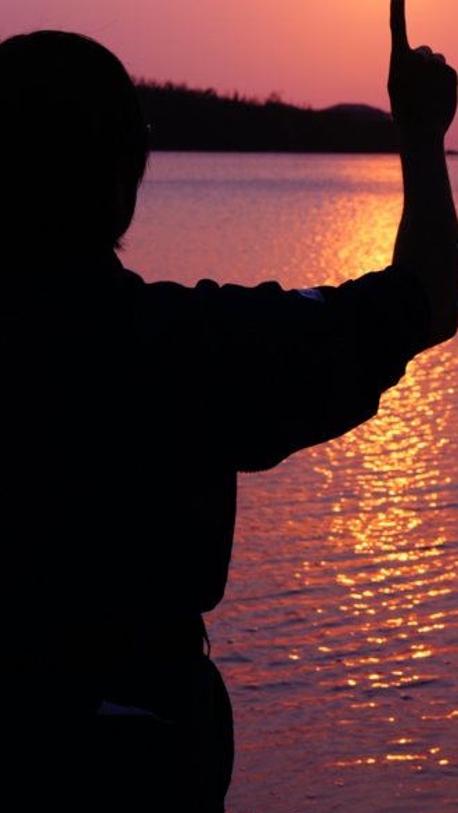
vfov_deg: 20.3
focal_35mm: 105
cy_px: 277
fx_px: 2259
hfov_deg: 11.6
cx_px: 281
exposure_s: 1/320
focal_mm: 49
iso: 200
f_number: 9
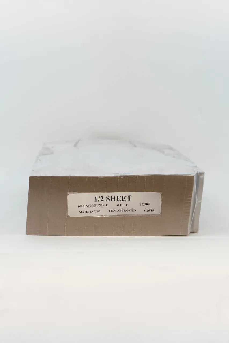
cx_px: 114
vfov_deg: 36.9
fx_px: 515
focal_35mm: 54
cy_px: 172
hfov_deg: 25.1
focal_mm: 54
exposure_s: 1/15
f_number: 5
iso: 100
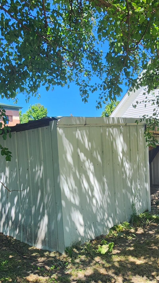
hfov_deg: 38.9
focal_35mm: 30
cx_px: 69
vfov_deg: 63.3
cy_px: 178
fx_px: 225
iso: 50
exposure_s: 1/556
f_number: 2.2
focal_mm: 2.2
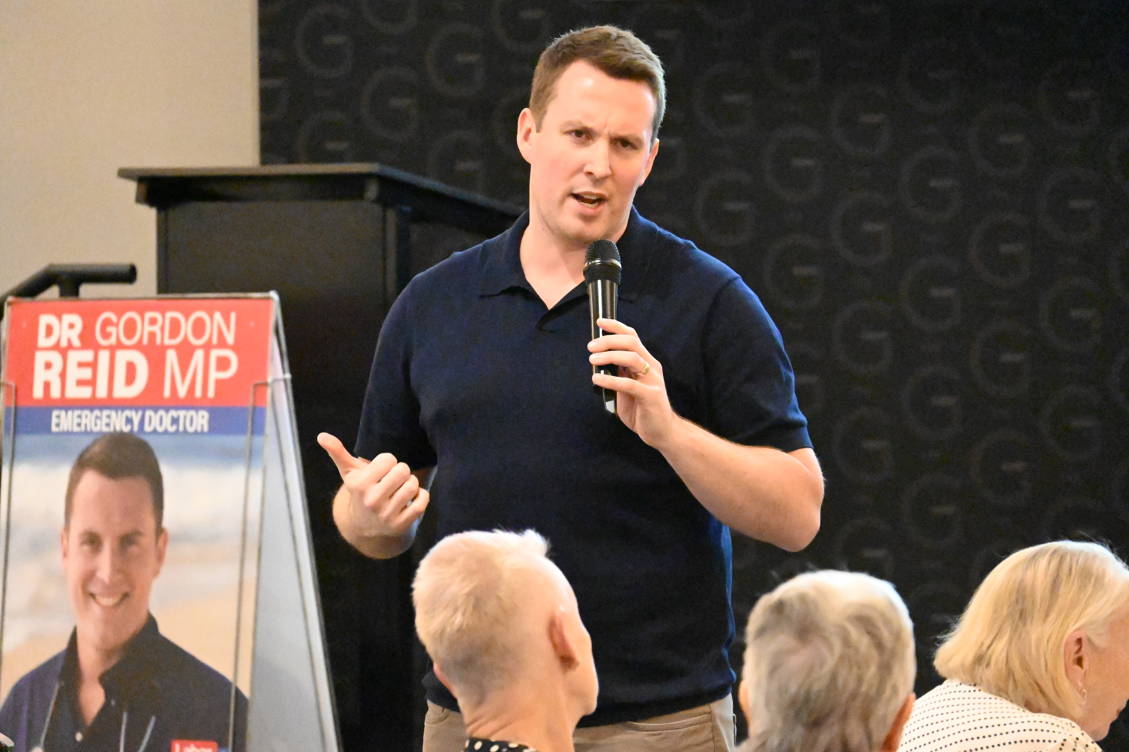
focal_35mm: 240
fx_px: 7526
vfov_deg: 5.7
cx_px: 564
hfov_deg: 8.6
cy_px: 376
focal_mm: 160
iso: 40000
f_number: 6.3
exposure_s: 1/250
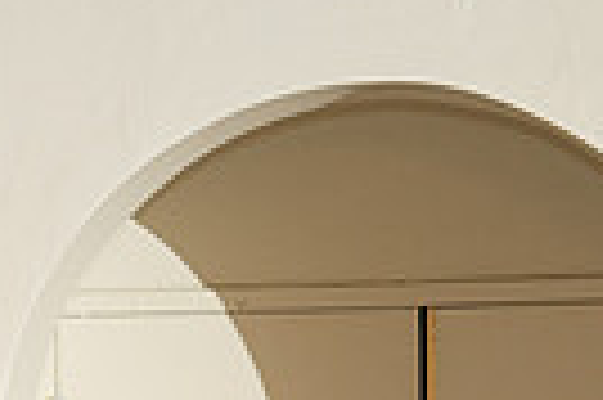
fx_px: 4233
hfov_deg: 8.1
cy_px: 735
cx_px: -18
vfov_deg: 5.3
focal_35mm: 253
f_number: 2.8
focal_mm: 58.5
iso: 1600
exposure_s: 1/125
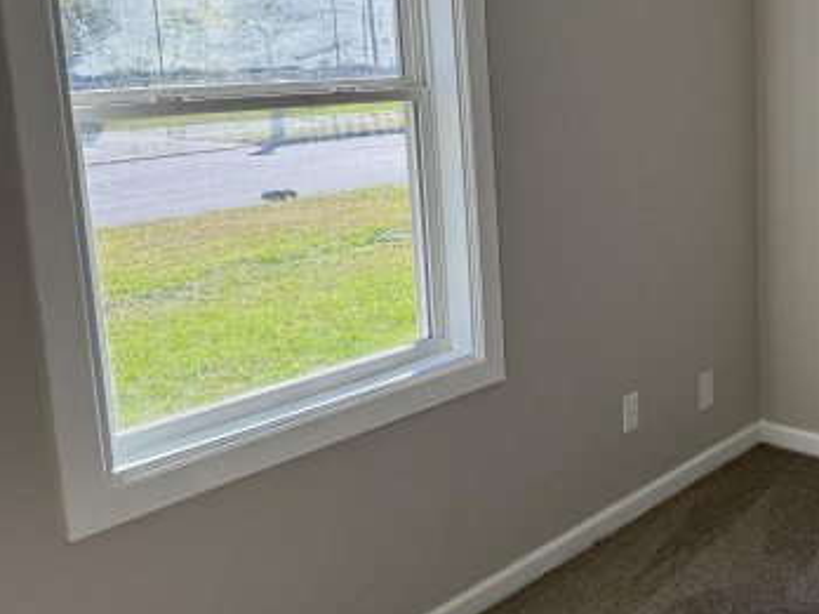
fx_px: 1088
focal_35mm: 46
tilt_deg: -9.5
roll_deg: +0.8
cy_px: 231
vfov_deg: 31.4
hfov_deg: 38.3
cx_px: 745
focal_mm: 6.76
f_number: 1.78
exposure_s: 1/302
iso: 100
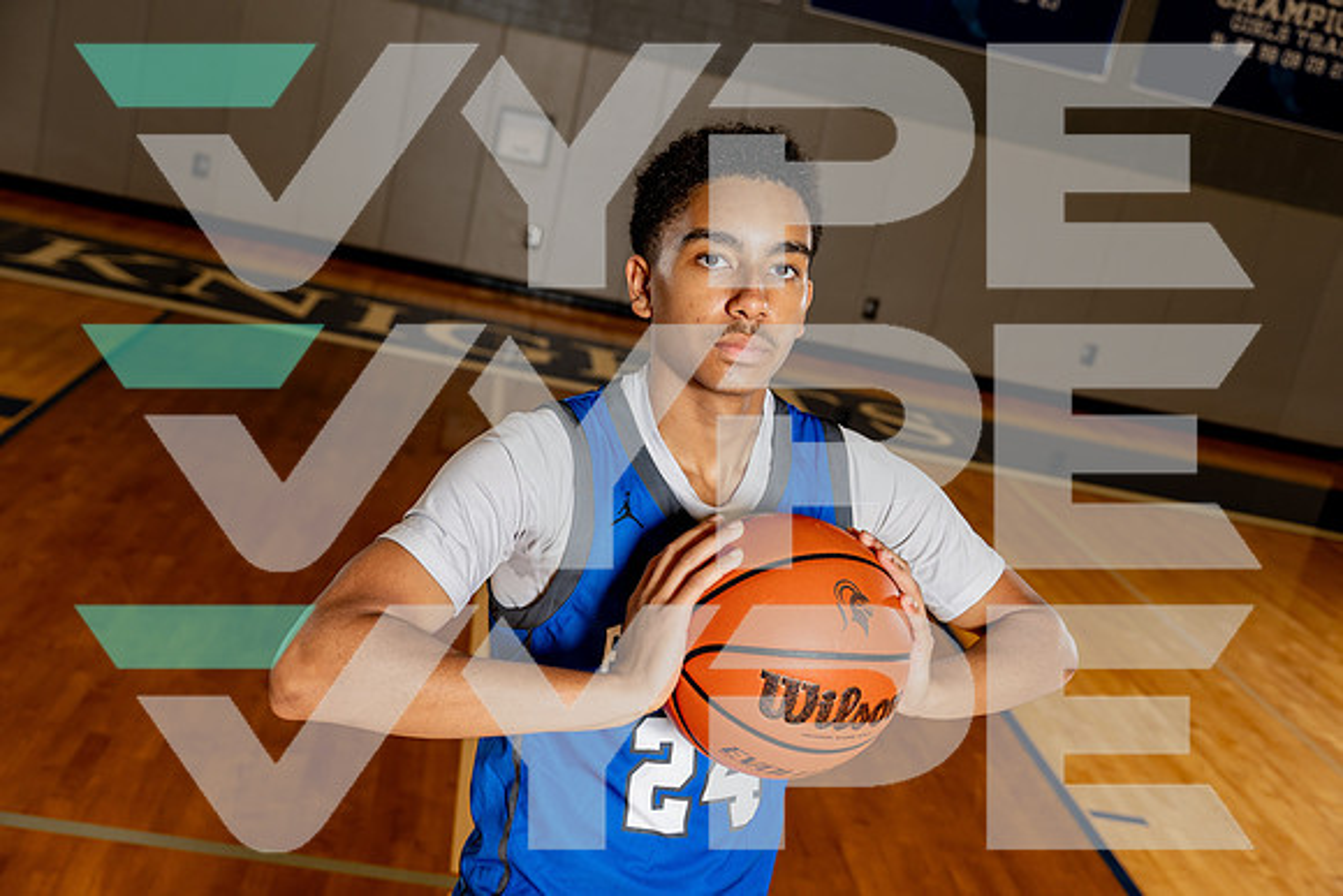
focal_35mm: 38
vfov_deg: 35.1
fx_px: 1418
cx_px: 672
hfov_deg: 50.7
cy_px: 448
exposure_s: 1/250
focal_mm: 38
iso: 250
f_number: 4
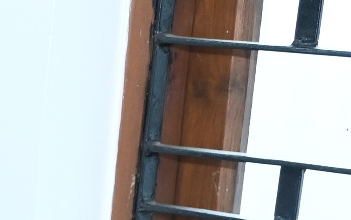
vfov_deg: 5.1
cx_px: -625
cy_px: 523
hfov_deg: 7.6
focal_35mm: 250
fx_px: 2389
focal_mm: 33.5
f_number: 5
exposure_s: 1/125
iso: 1600
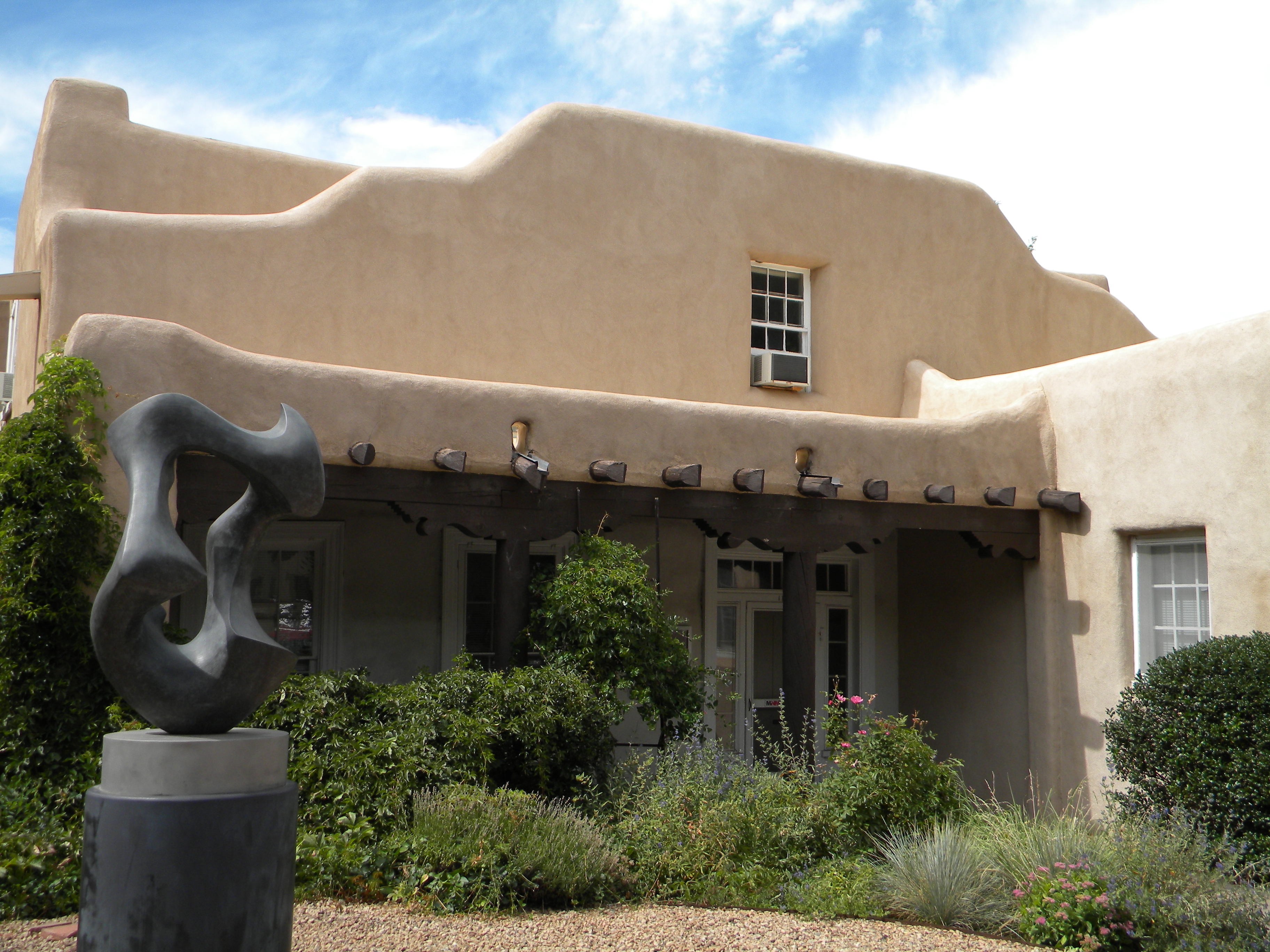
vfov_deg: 39.7
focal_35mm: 36
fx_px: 1321
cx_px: 635
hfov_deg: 51.4
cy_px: 476
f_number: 3.7
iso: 80
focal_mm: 6.4
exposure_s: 1/680
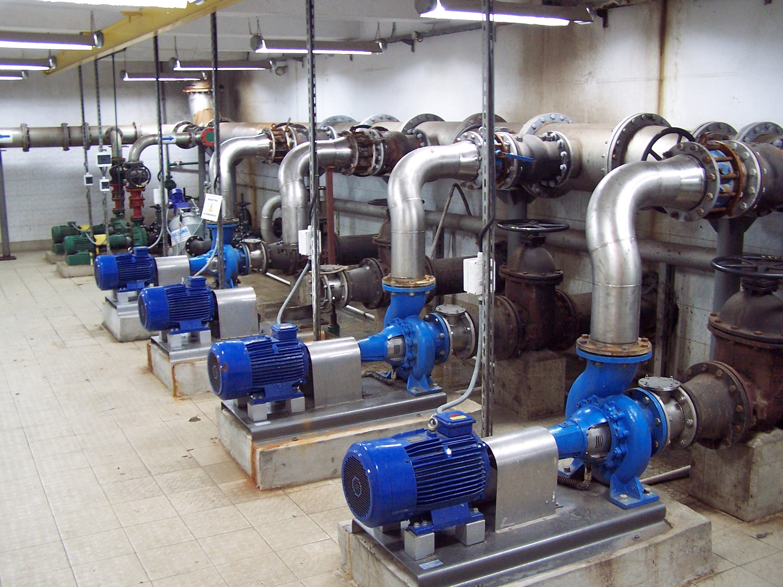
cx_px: 392
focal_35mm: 38
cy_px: 294
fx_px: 860
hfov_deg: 49.0
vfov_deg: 37.7
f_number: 2.8
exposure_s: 1/8
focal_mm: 6.3
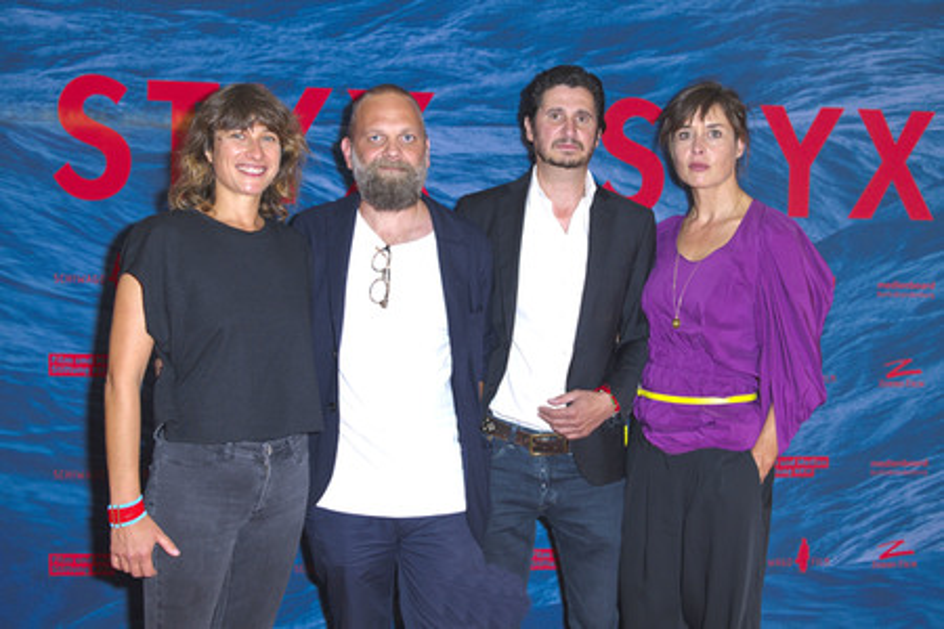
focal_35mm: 32
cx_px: 472
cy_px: 314
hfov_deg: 58.7
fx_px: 839
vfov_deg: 41.1
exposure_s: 1/160
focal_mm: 32
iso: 400
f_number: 5
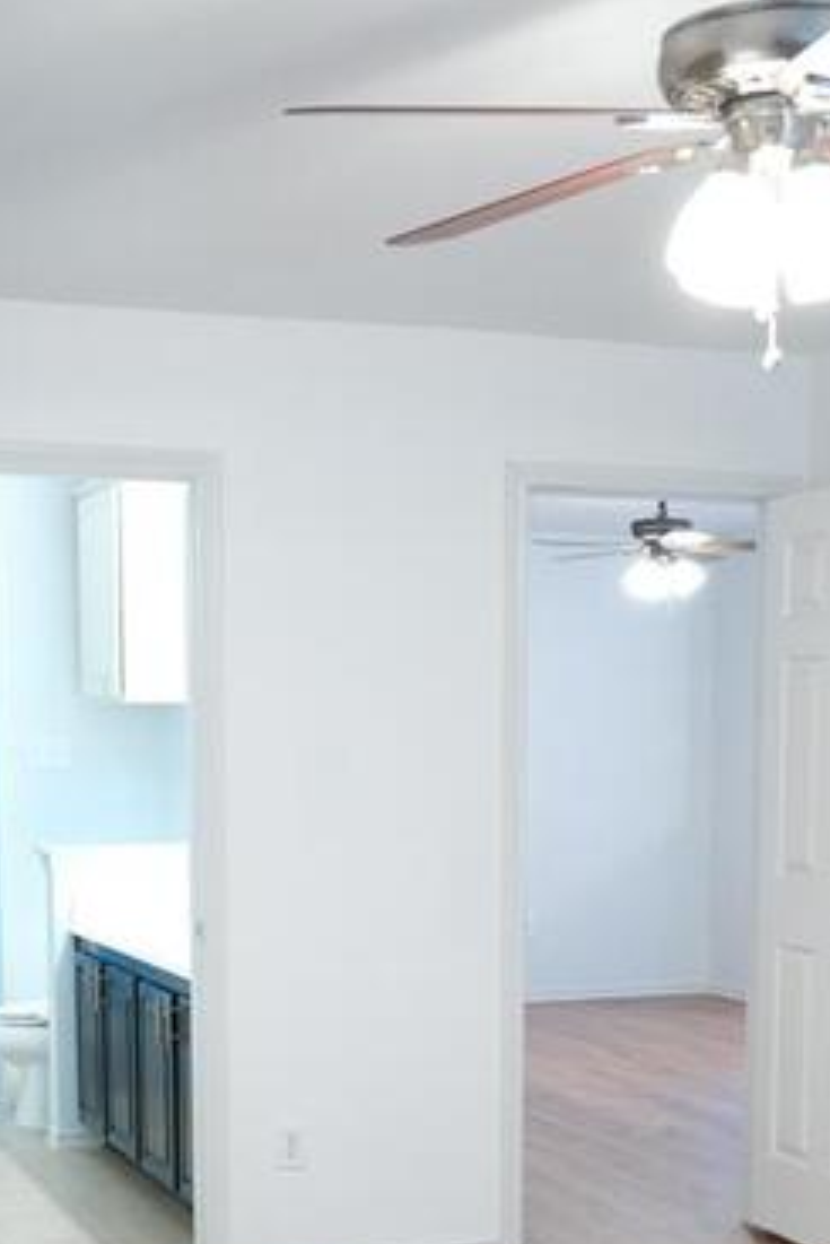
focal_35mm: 61
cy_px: 1017
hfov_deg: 22.3
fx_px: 2107
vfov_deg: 31.9
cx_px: 388
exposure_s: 1/125
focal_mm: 23
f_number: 2.8
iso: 3200
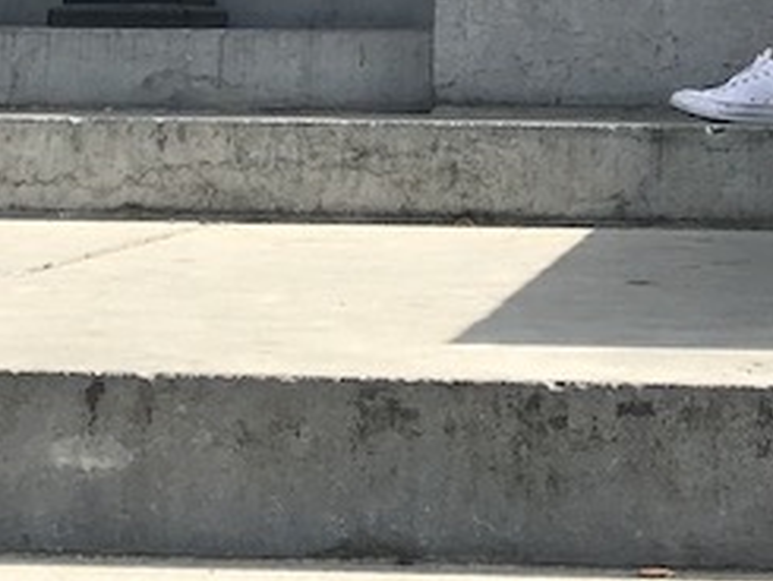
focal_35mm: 117
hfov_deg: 16.6
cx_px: 675
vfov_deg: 11.5
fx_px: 2614
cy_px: -546
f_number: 1.8
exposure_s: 1/1080
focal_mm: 3.99
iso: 20
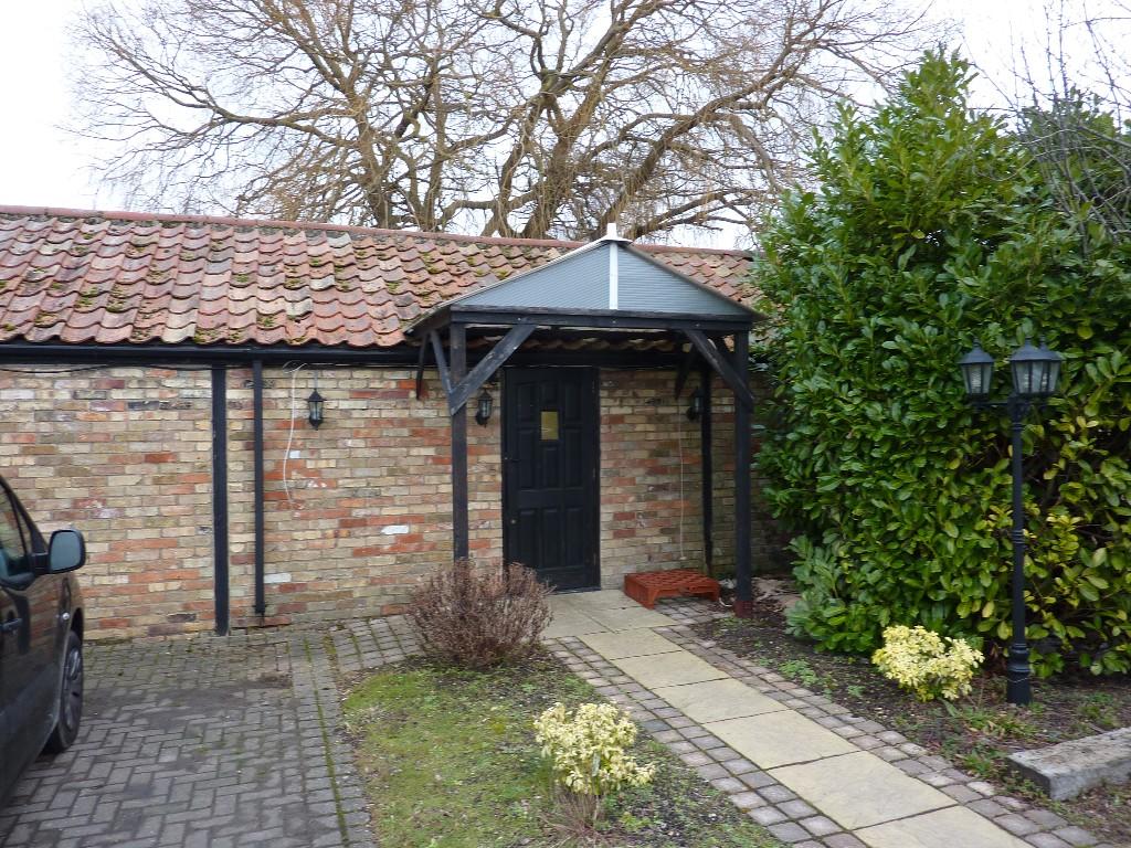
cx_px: 566
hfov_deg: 69.4
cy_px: 424
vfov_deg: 54.9
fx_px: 817
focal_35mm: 25
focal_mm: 4.1
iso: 80
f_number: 3.3
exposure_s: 1/50
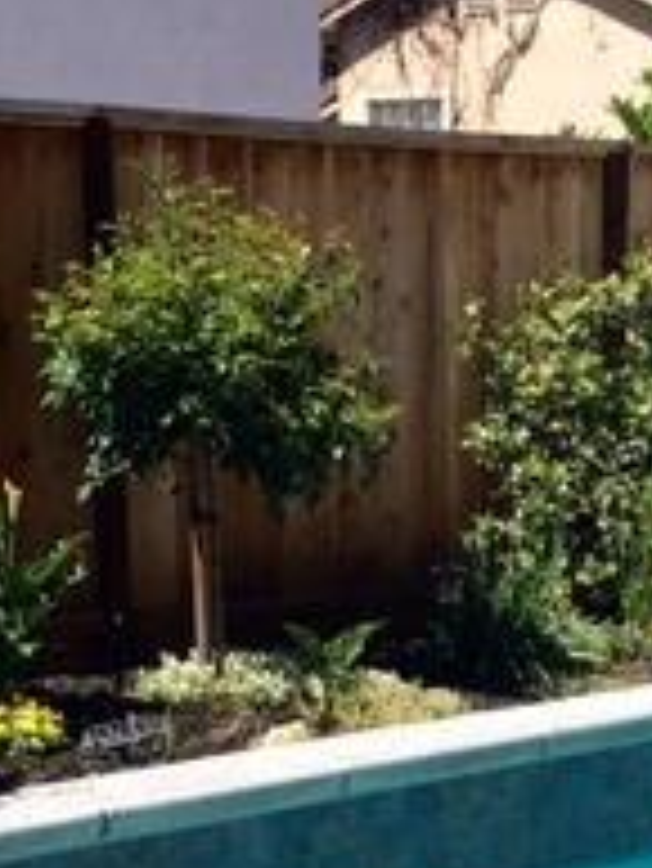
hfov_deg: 15.2
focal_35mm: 96
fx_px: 2408
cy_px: 711
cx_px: 643
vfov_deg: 20.2
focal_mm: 4.15
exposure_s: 1/2079
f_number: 2.2
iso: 25
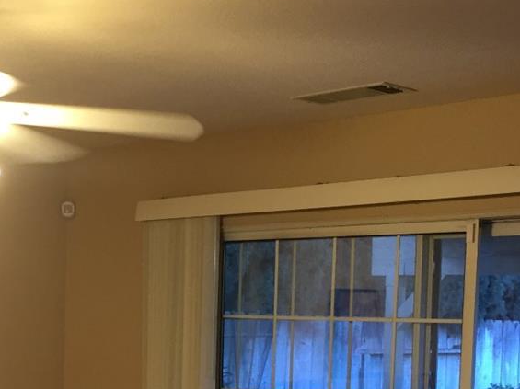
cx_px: 115
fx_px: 1156
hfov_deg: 25.0
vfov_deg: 18.6
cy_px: 399
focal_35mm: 77
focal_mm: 4.15
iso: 100
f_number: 2.2
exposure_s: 1/30
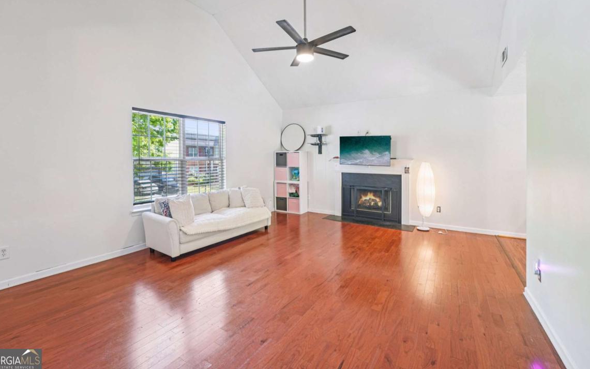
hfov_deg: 98.3
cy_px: 163
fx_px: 255
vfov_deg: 71.5
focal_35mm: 16
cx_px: 290
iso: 320
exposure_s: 1/6
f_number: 8
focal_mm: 14.8
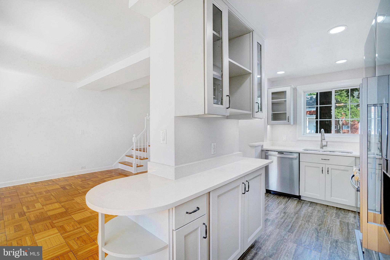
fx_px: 173
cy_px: 130
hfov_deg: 96.7
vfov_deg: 73.8
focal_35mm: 16
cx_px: 195
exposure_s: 1/100
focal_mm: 16
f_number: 8
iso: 1250
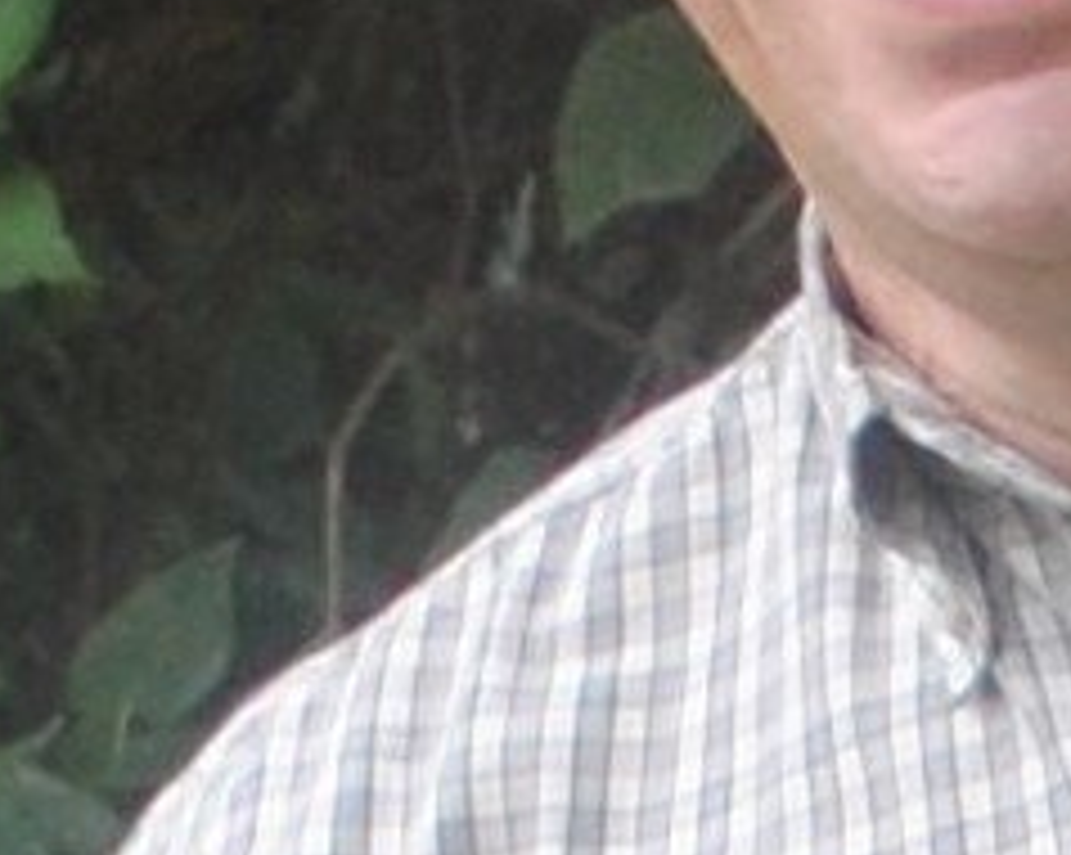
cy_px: -230
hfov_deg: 10.3
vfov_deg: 8.2
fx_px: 5859
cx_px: 1215
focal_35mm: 185
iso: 200
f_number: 5
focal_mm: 38
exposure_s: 1/100
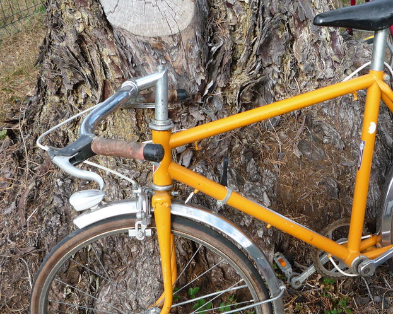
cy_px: 204
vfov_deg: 31.9
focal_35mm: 47
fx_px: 546
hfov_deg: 39.0
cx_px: 271
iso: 100
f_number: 4
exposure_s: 1/200
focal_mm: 5.2
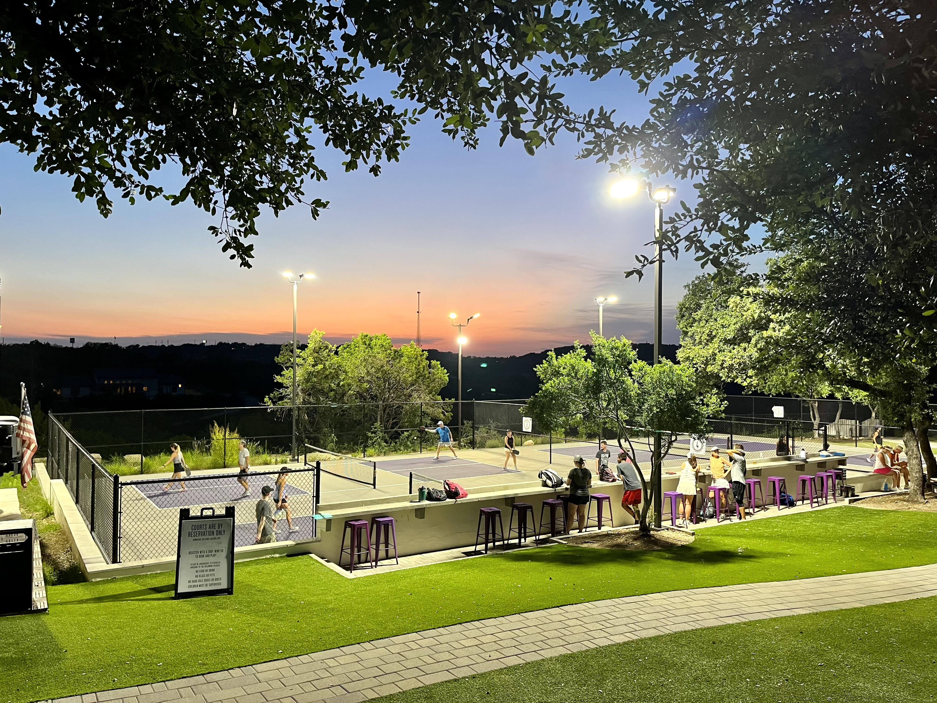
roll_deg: +0.0
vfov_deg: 53.1
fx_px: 704
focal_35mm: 26
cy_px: 352
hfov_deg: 67.3
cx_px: 468
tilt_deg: +1.1
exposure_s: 1/60
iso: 200
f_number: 1.6
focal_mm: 5.1
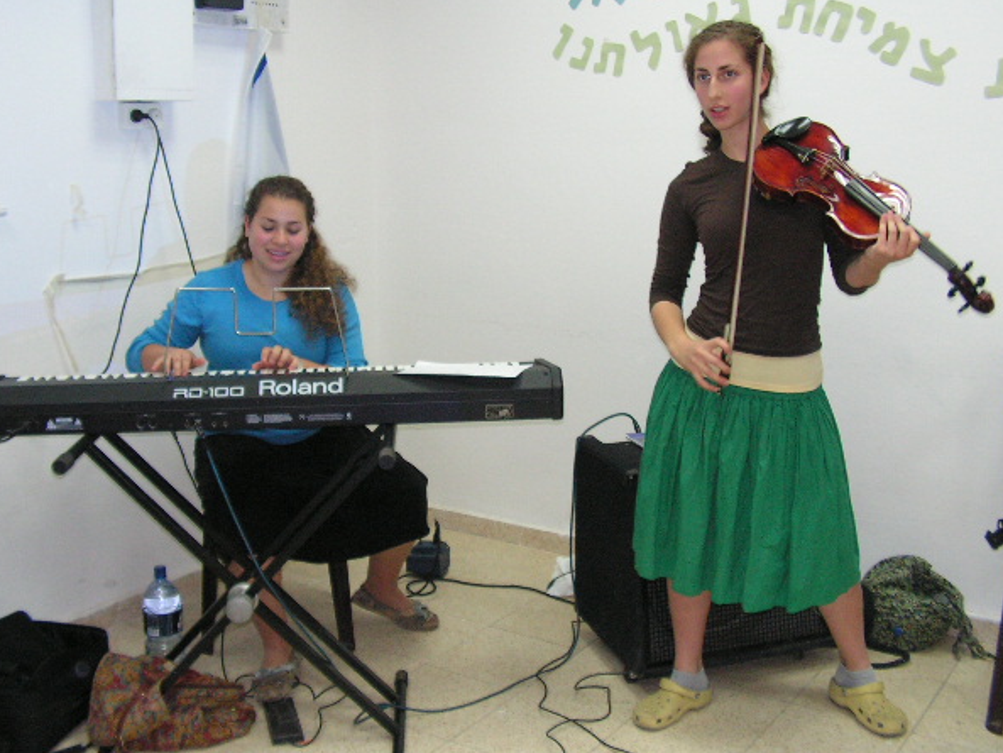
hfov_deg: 45.8
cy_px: 374
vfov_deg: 35.1
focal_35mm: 41
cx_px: 502
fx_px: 1188
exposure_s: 1/40
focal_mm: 6.4
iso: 200
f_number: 3.2
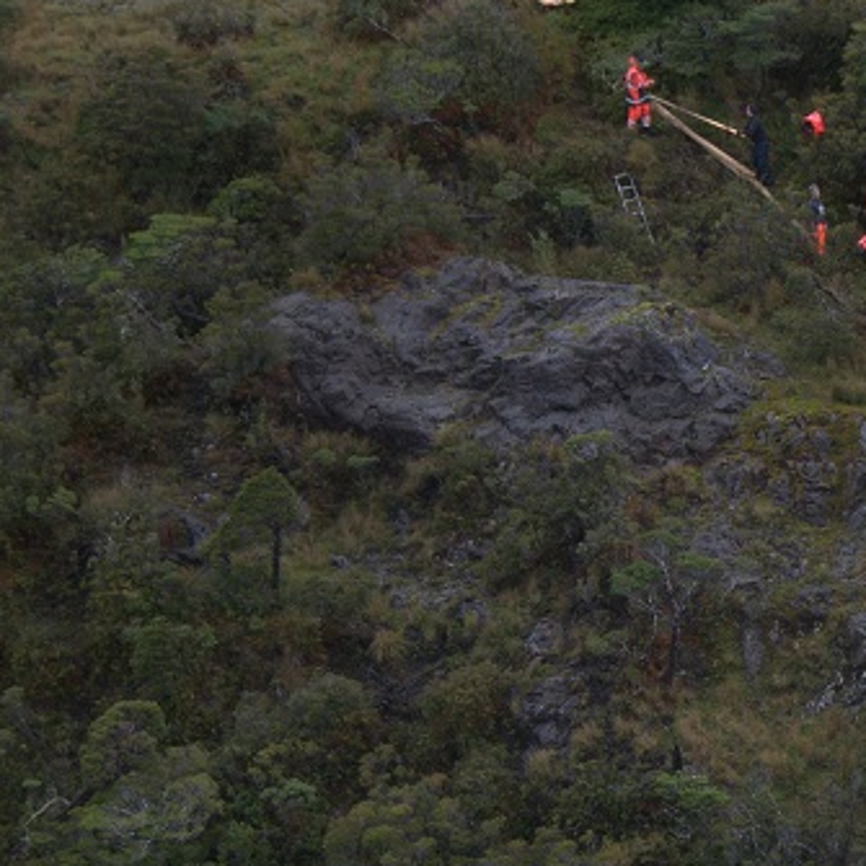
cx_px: 1197
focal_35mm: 202
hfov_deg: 8.5
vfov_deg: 8.6
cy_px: 728
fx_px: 5717
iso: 200
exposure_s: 1/100
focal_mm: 52
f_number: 6.3
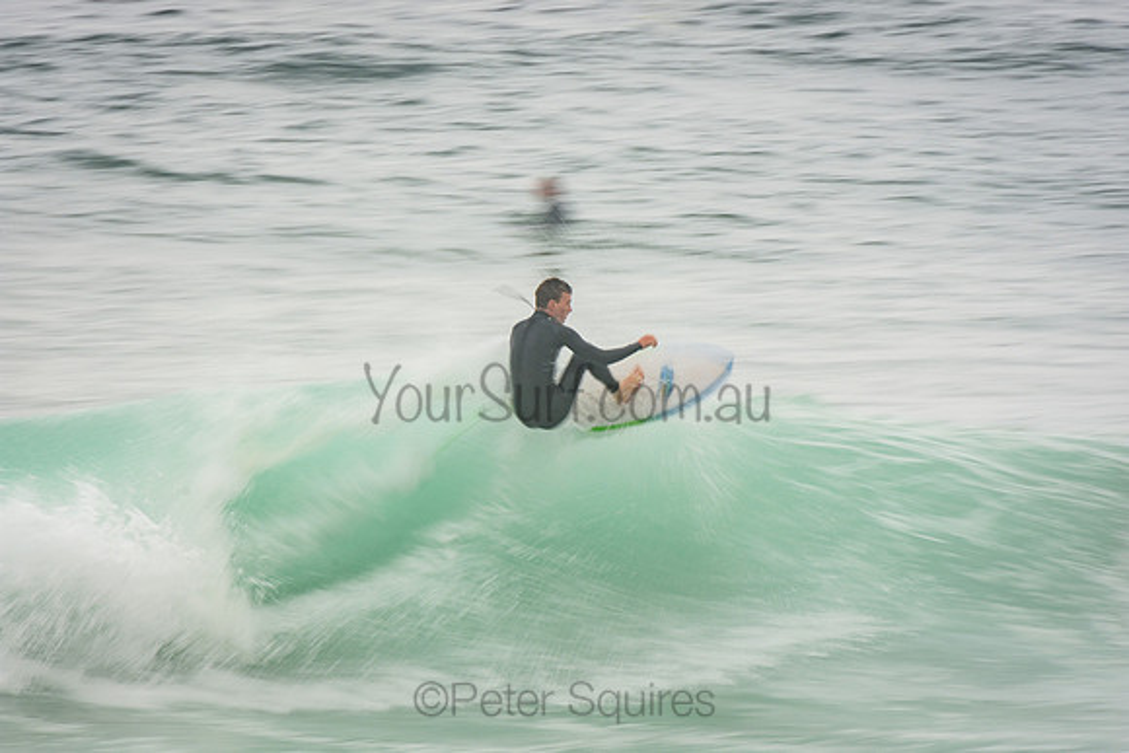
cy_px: 376
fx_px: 18820
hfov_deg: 3.4
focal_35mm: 600
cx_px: 564
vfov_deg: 2.3
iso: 100
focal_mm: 400
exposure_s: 1/30
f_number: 18
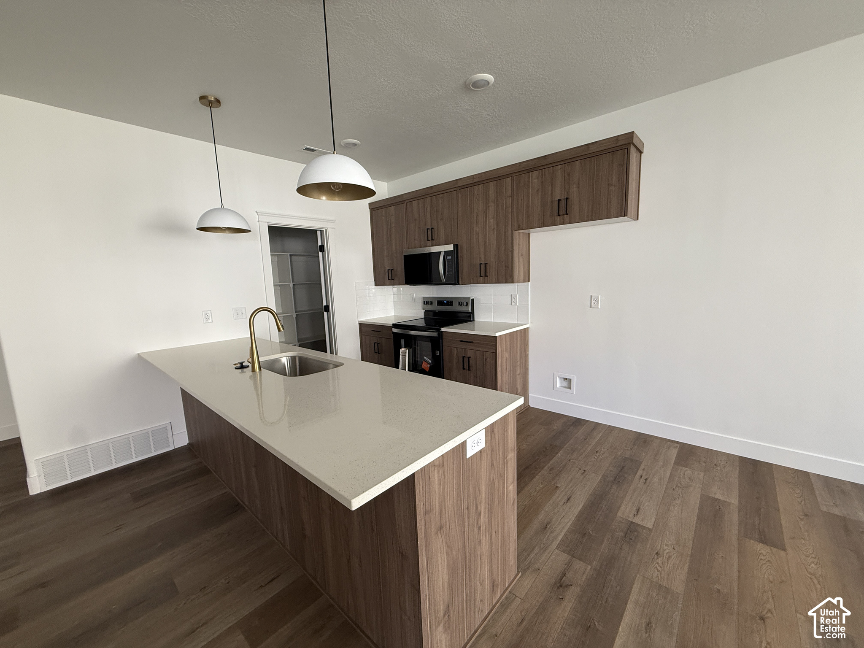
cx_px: 432
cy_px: 324
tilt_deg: -6.2
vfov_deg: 85.7
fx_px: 349
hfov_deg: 102.1
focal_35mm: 14
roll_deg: +2.0
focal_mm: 2.22
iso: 200
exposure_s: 1/99
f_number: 2.2
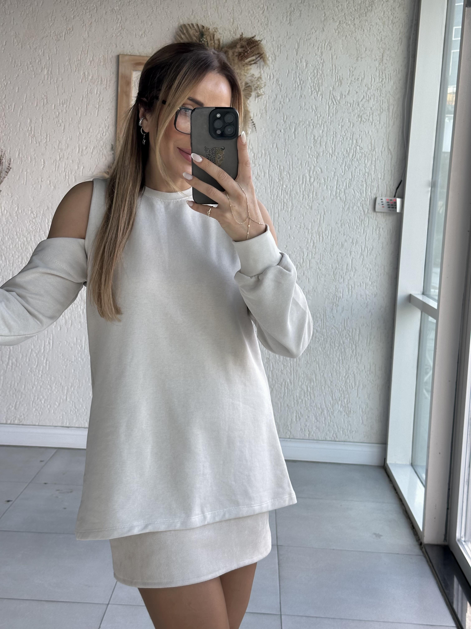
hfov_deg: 30.3
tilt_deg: -17.1
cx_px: 236
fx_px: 871
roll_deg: -2.4
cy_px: 314
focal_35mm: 48
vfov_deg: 39.7
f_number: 1.78
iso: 64
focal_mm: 6.86
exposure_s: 1/174
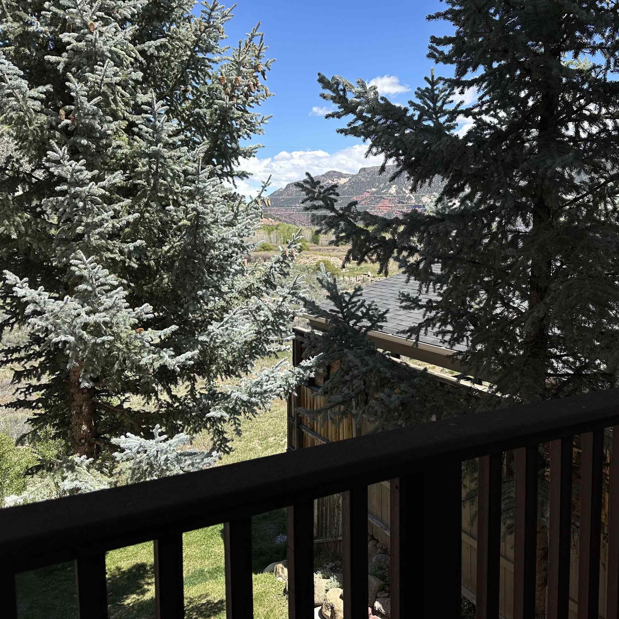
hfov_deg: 53.6
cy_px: 301
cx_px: 378
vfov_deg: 54.0
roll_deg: +0.4
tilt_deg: -4.6
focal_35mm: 30
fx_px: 607
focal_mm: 6.86
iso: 80
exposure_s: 1/3155
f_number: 1.78
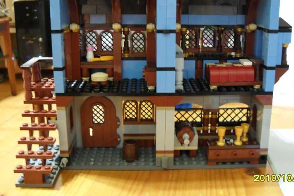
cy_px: 78
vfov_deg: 32.6
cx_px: 154
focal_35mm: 41
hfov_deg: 47.4
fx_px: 335
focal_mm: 6.2
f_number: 2.8
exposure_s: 1/2
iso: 200
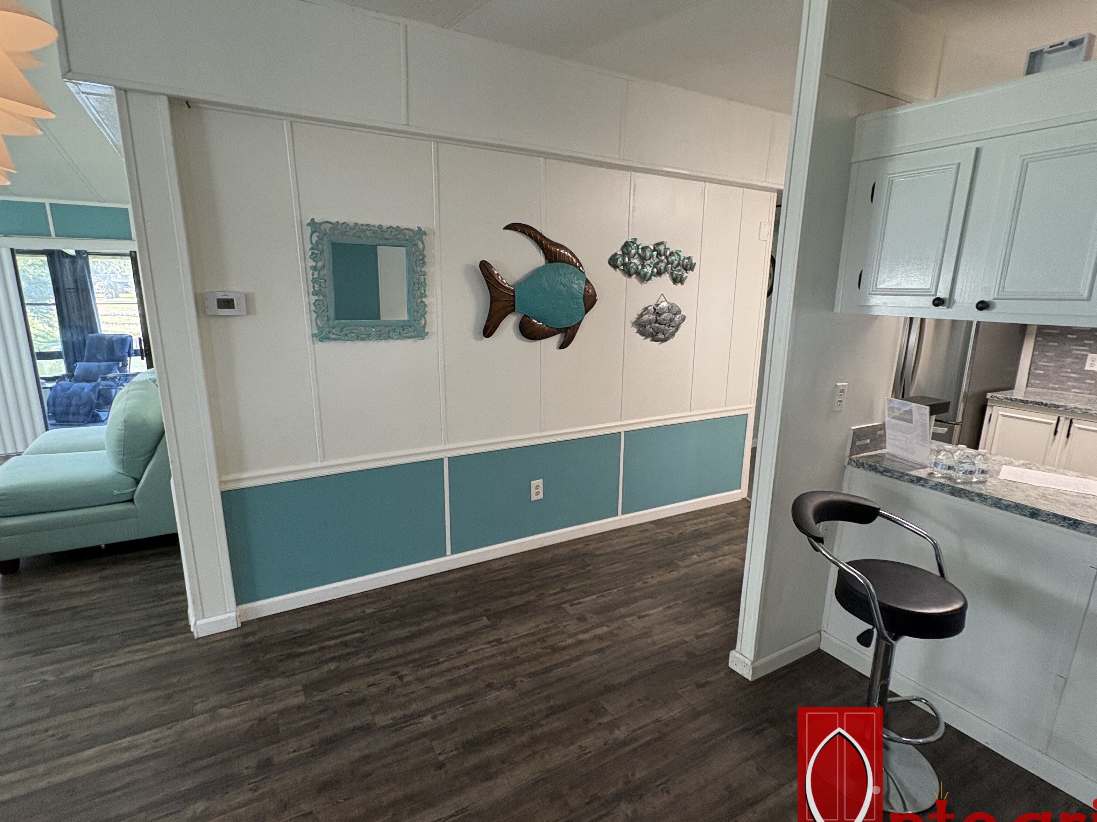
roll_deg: -0.9
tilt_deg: -13.0
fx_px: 570
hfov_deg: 87.8
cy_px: 423
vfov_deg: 71.6
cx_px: 548
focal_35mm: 18
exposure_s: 1/120
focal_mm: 2.22
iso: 250
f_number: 2.2
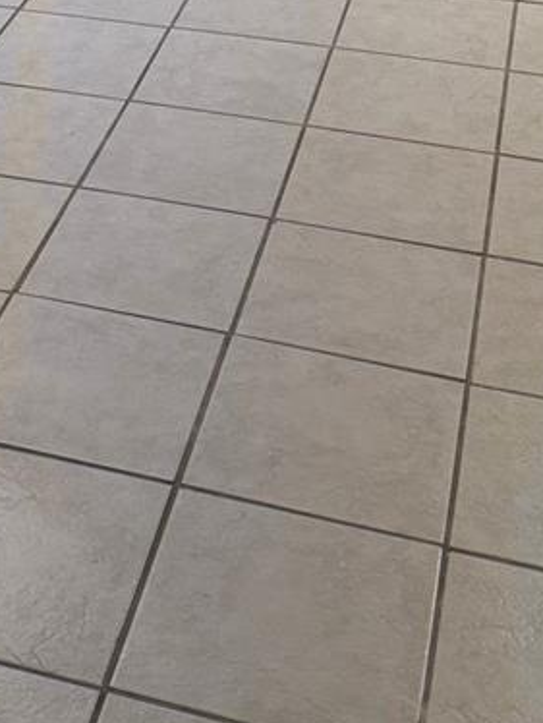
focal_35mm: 77
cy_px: -151
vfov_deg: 23.1
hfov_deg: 18.7
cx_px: 10
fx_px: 1609
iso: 125
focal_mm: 6.76
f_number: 1.78
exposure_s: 1/120
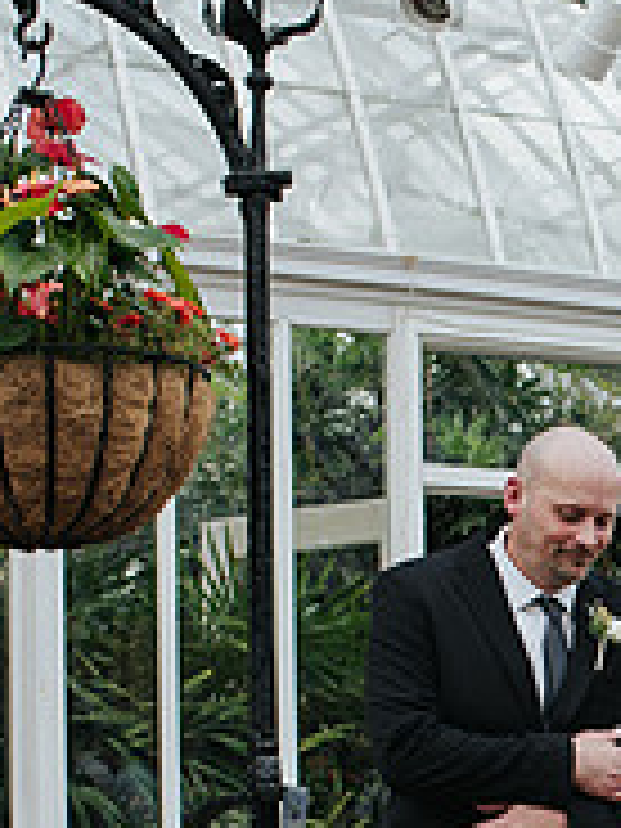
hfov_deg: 10.4
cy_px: 891
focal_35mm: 138
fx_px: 3301
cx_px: 921
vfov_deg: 14.0
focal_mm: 35
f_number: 3.5
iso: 220
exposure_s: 1/800
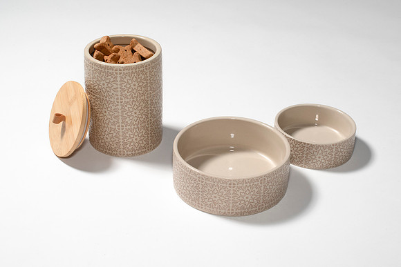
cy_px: 150
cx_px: 231
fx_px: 681
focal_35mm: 61
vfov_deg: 22.2
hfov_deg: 32.7
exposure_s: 1/250
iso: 250
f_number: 16
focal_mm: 50
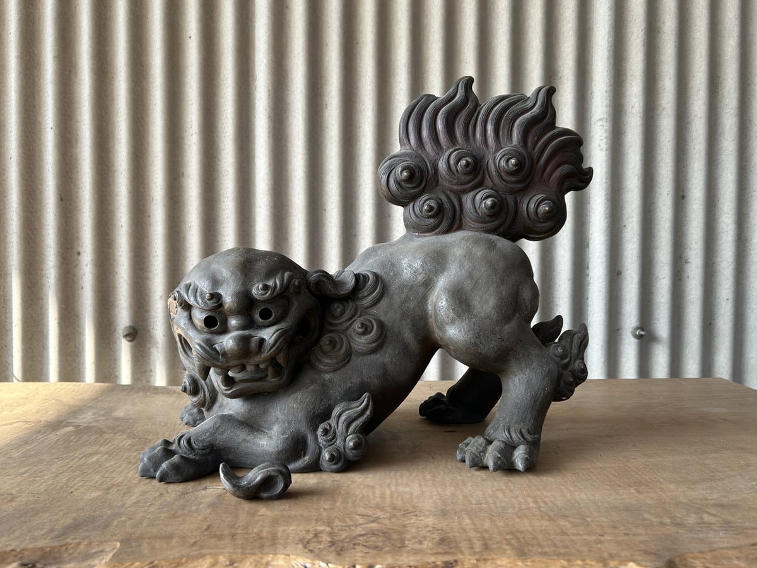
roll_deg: -0.3
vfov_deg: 53.1
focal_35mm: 26
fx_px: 569
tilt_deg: -2.5
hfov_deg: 67.3
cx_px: 378
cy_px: 284
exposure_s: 1/445
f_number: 1.5
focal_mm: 5.7
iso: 50
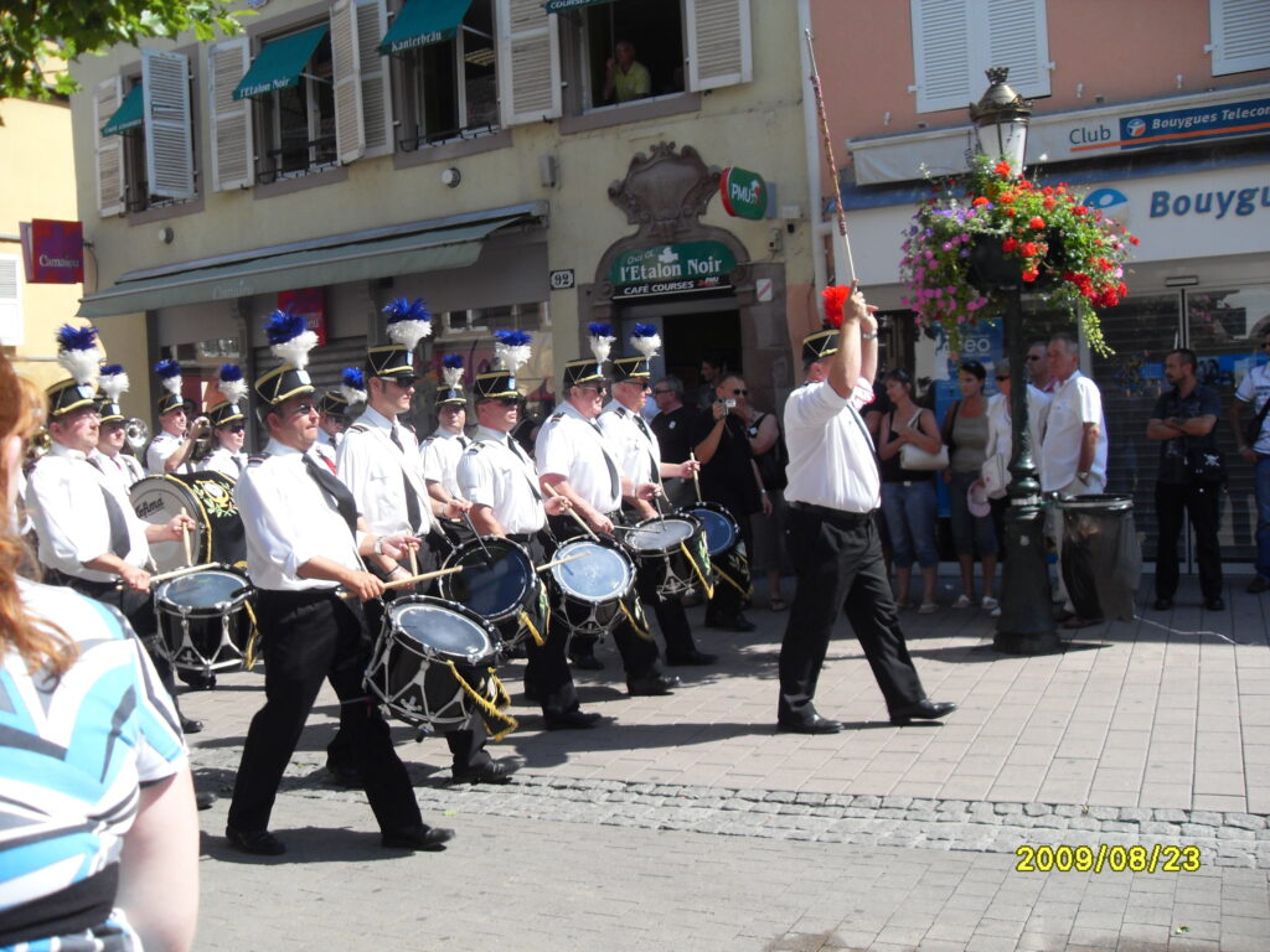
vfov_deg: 41.8
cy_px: 476
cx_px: 635
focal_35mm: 34
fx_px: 1247
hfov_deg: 54.0
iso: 80
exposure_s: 1/125
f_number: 7
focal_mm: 6.3
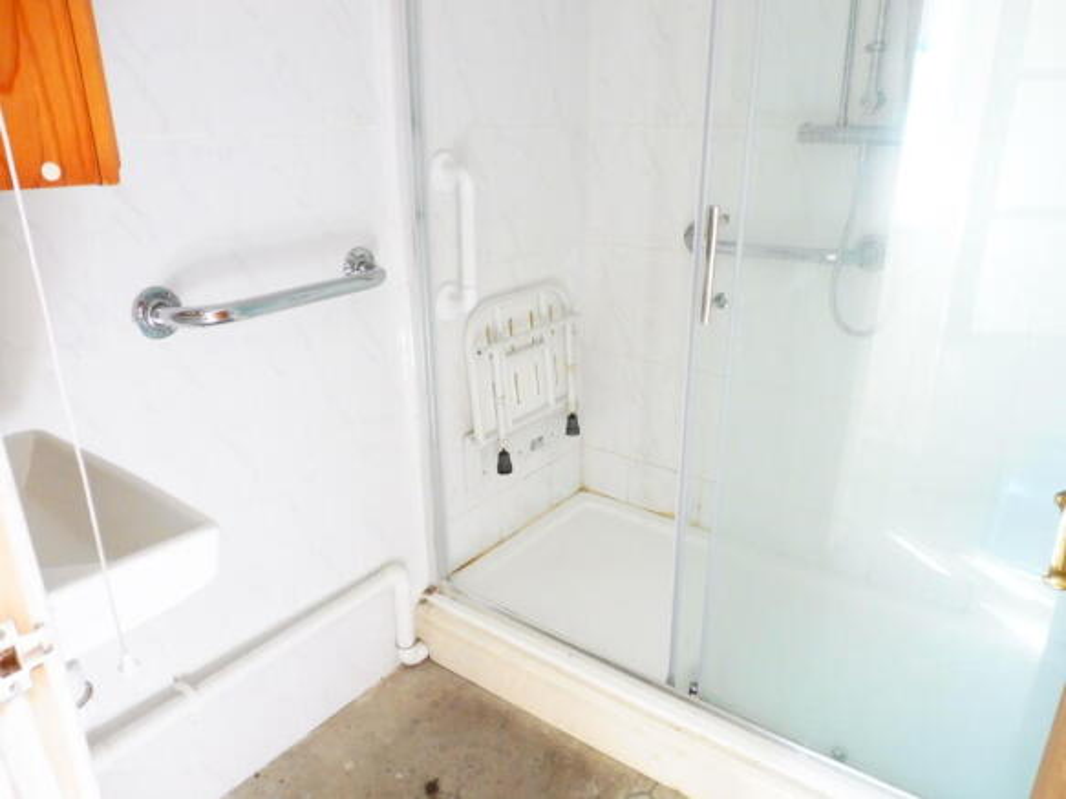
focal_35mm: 24
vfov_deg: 56.8
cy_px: 400
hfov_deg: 71.6
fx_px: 739
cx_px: 533
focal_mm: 4.3
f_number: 3.3
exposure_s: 1/30
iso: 400
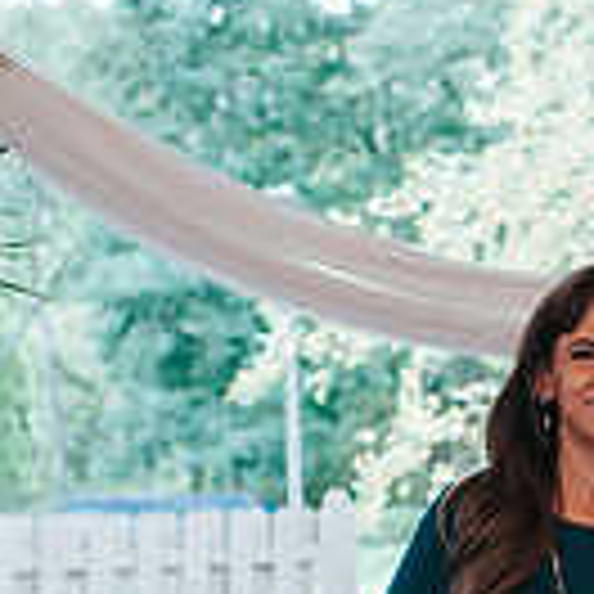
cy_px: 650
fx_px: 3242
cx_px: 726
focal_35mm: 167
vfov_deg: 10.3
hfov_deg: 10.3
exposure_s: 1/200
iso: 200
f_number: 3.2
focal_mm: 35
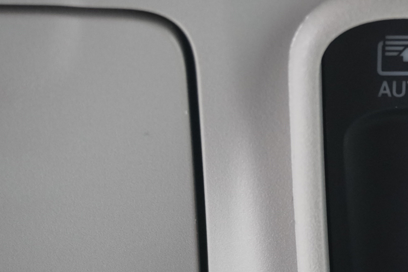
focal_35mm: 114
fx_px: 1292
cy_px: 194
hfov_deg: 17.6
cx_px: 390
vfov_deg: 12.0
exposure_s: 1/60
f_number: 5.6
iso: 2500
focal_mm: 39
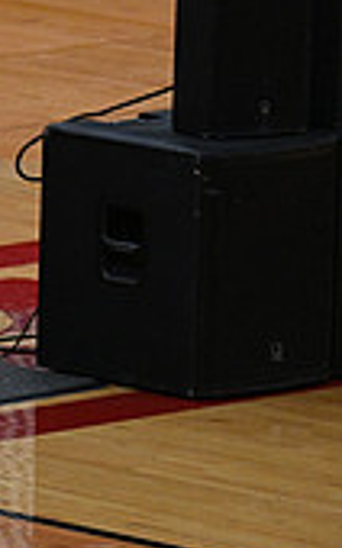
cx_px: -590
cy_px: -24
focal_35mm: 695
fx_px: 10382
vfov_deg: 3.0
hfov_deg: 1.9
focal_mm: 200
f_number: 4
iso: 4000
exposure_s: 1/400
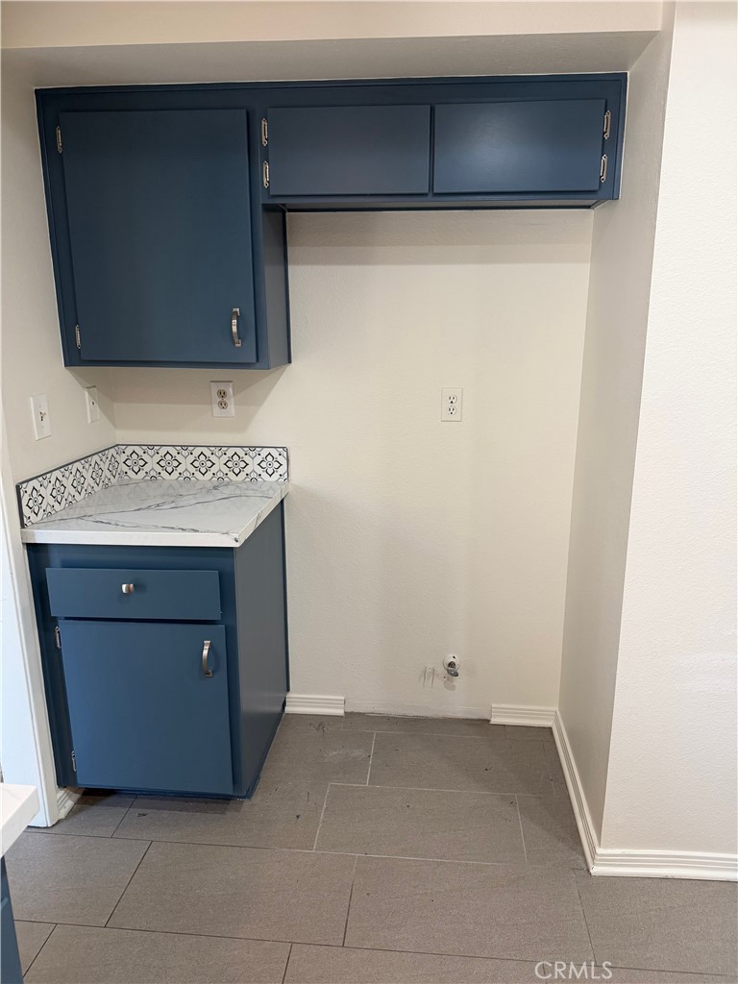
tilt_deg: -14.5
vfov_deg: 71.6
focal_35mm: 24
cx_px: 369
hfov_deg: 56.8
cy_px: 492
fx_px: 682
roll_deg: -0.2
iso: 200
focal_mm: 6.76
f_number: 1.78
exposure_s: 1/120
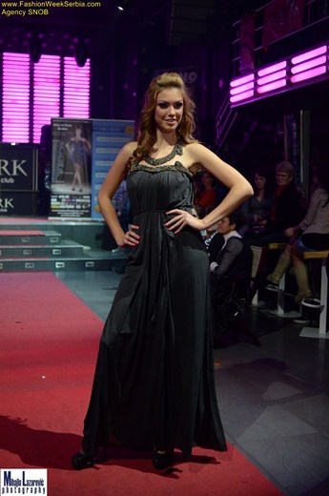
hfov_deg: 31.8
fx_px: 578
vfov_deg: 46.5
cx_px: 164
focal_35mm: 42
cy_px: 248
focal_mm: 28
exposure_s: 1/200
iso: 1250
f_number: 2.8
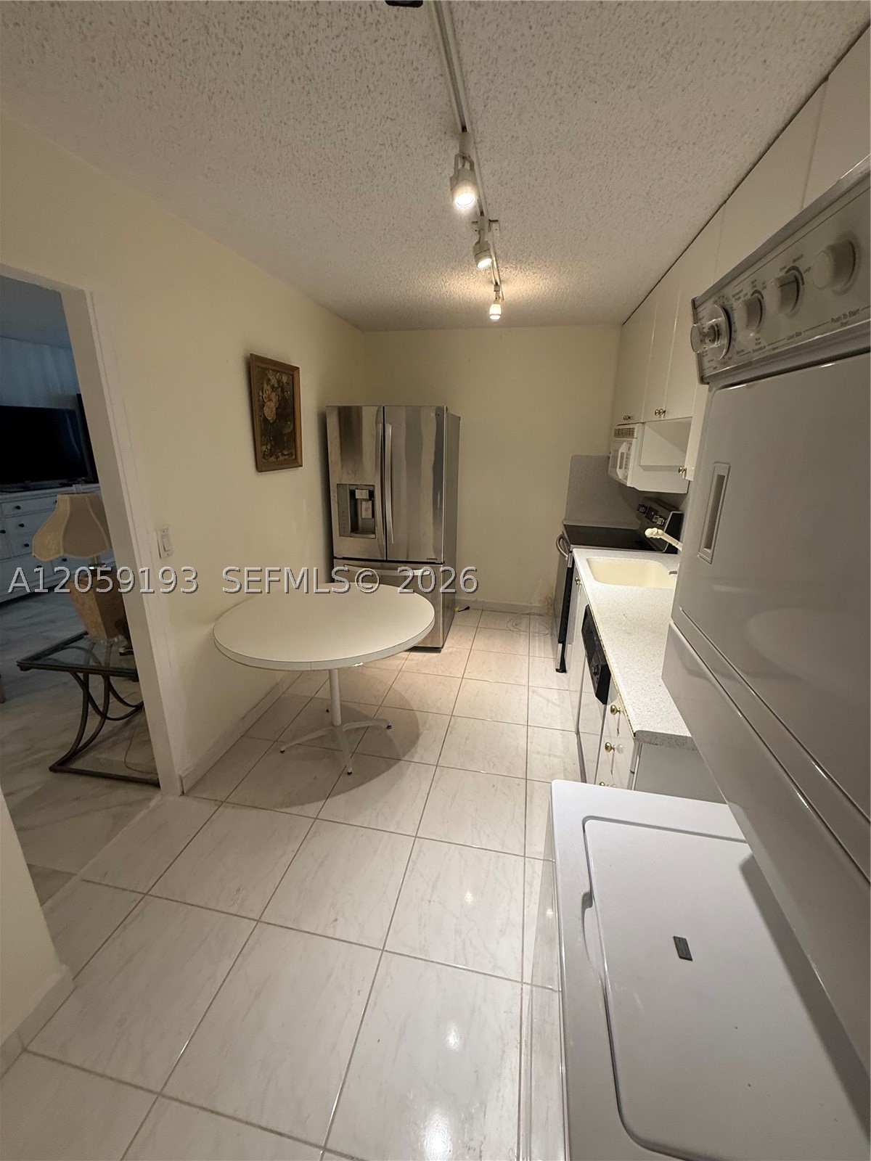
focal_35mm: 14
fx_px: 470
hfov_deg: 85.7
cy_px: 580
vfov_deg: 102.1
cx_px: 436
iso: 200
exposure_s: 1/60
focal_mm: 2.22
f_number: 2.2
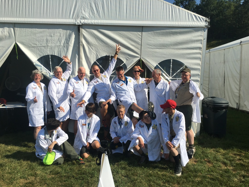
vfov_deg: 48.2
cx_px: 124
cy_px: 94
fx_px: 209
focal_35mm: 29
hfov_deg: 61.7
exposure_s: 1/2959
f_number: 2.2
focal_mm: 4.15
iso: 25
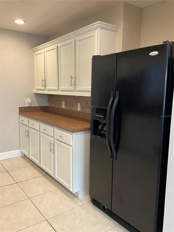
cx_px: 87
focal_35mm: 29
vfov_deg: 61.7
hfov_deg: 48.2
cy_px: 116
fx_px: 194
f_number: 1.8
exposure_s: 1/60
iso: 160
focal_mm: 3
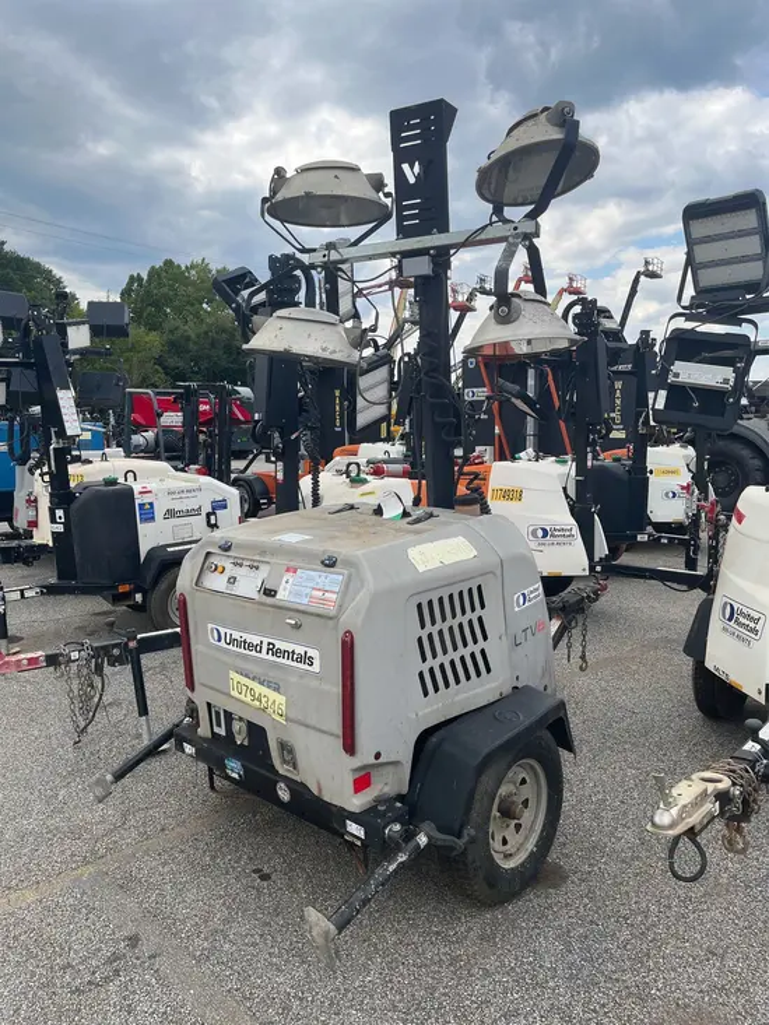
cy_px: 512
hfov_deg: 53.1
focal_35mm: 26
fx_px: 770
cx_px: 384
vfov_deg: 67.3
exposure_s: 1/1325
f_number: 1.6
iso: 50
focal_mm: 5.1
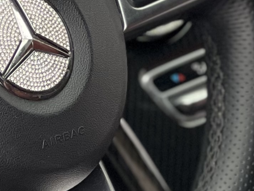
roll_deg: +1.9
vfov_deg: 3.4
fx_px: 3191
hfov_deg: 4.6
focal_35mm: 435
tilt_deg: -16.8
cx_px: 46
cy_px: 63
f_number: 2.8
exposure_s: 1/121
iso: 80
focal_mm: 9
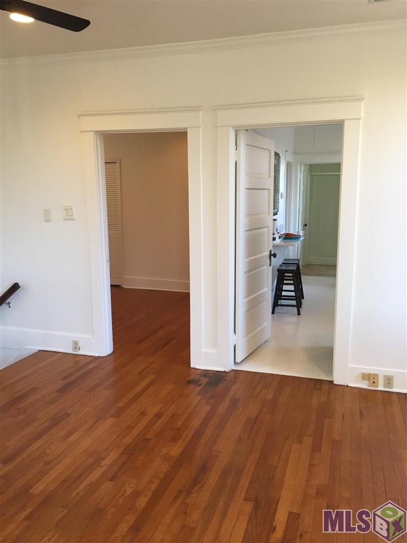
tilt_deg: -7.5
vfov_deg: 61.7
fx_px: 455
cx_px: 204
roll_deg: +0.7
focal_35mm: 29
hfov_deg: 48.2
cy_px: 272
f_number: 2.2
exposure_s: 1/30
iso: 32
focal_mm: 4.15
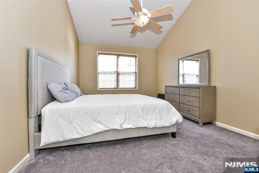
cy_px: 86
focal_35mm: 15
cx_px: 130
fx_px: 108
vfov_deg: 77.3
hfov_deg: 100.4
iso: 560
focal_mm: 15
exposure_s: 1/125
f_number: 5.6
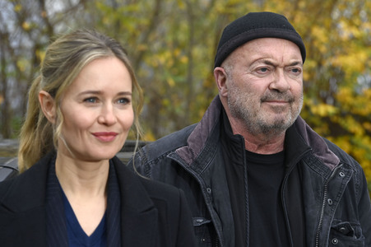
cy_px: 124
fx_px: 2060
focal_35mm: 200
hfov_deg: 10.3
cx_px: 186
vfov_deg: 6.9
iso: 800
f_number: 8
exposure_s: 1/250
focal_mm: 200
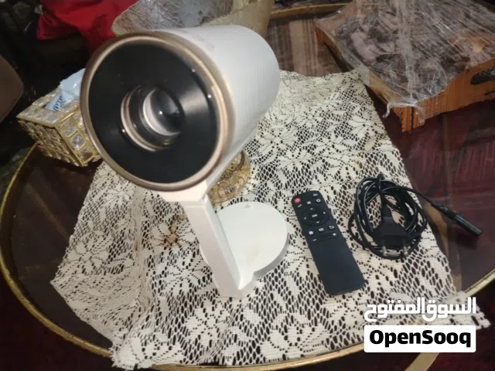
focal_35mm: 24
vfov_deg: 56.8
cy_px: 186
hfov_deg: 71.6
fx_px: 343
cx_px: 248
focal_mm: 5.25
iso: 1369
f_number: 1.75
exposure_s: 1/33.3
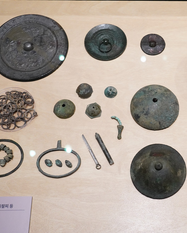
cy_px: 116
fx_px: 415
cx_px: 166
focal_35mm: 60
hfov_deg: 24.7
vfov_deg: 31.5
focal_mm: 42
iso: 6400
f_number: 5.6
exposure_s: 1/125
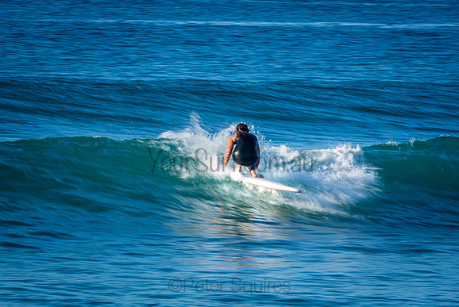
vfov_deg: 1.8
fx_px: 9564
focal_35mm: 750
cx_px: 230
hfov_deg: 2.7
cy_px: 154
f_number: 25
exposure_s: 1/20
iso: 100
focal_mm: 500
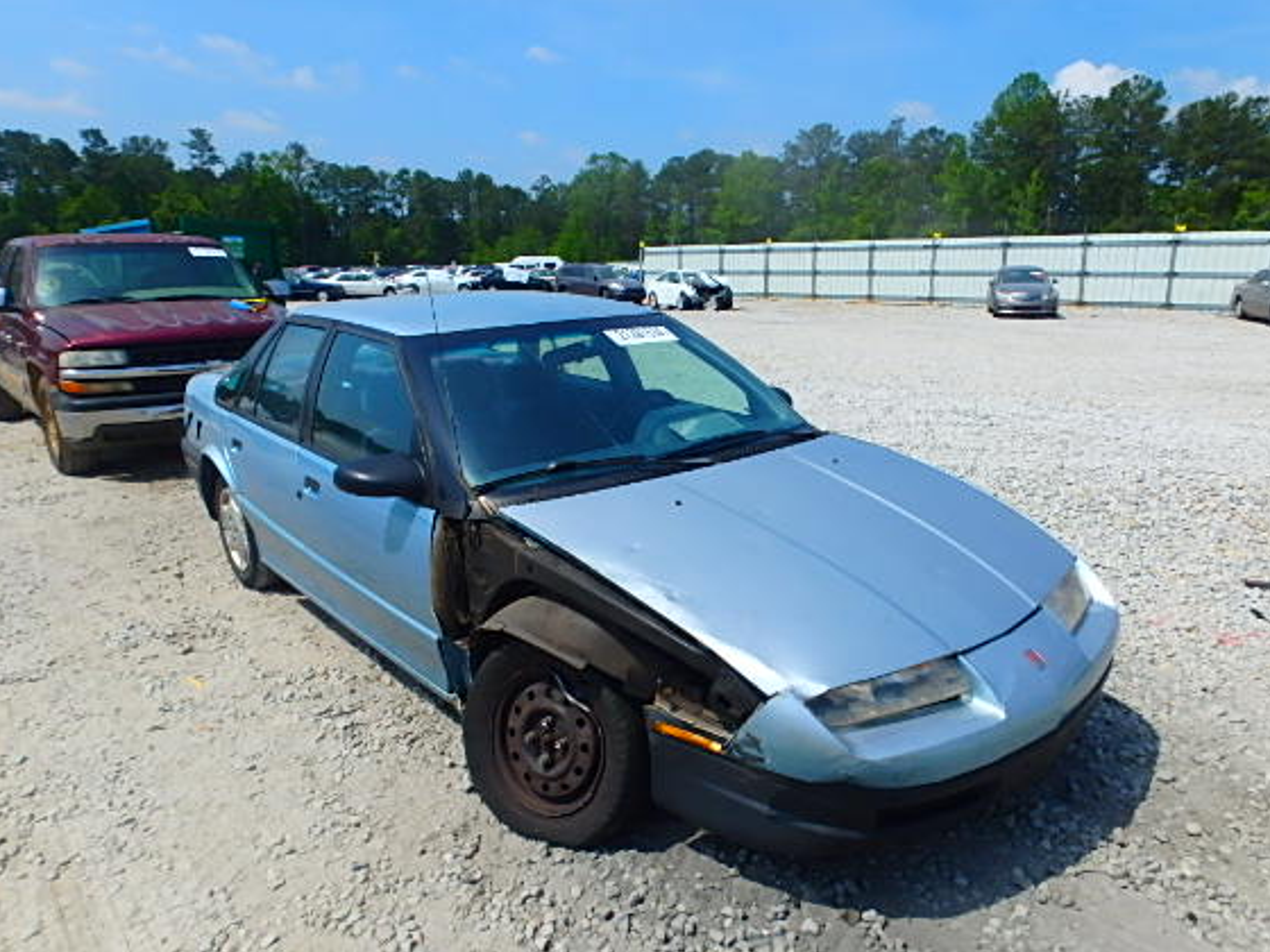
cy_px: 501
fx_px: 881
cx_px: 703
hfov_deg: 71.4
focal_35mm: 24
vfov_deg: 56.8
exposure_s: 1/640
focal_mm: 3.7
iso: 125
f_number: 6
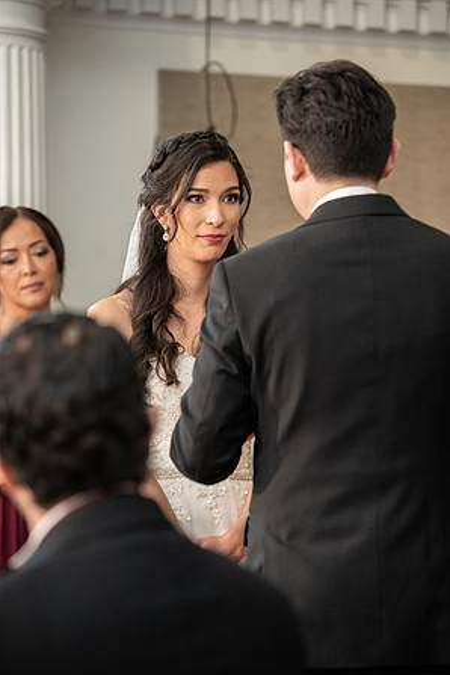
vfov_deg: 14.0
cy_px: 338
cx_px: 225
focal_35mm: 147
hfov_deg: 9.3
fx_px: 2756
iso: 8000
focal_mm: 146
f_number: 4
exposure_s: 1/125
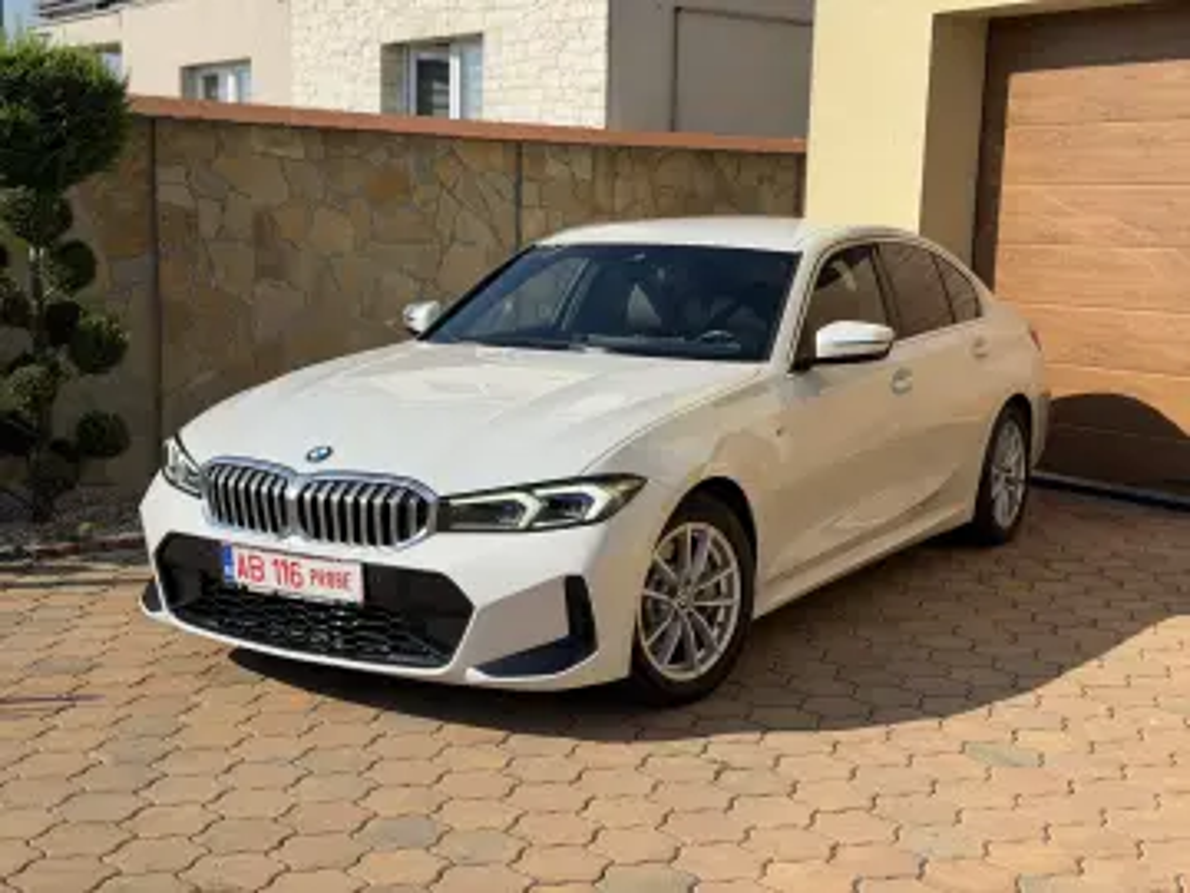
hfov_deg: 39.7
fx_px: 1650
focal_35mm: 48
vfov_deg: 30.3
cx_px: 595
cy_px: 446
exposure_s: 1/6024
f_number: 1.78
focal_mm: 6.76
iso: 64
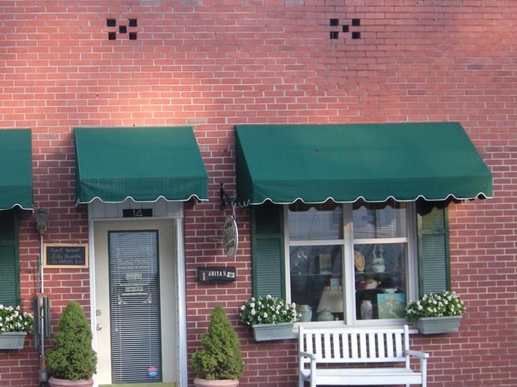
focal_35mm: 67
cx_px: 138
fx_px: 1001
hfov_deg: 28.6
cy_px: 266
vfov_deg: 21.8
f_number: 3.5
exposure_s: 1/112
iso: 158
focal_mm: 7.5
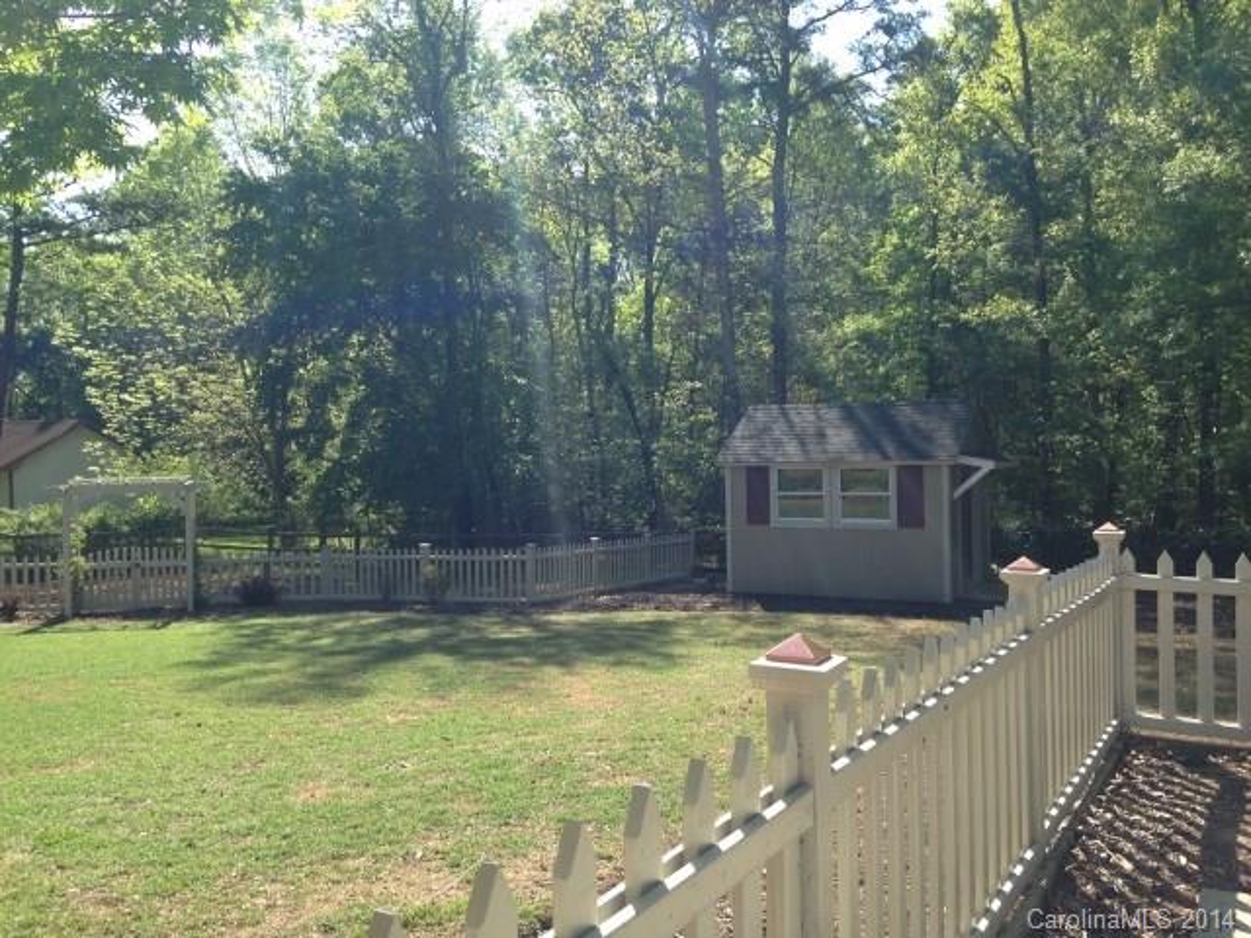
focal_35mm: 33
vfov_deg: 42.9
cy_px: 469
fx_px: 1193
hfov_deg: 55.4
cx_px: 626
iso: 50
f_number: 2.4
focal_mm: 4.12
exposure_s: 1/596
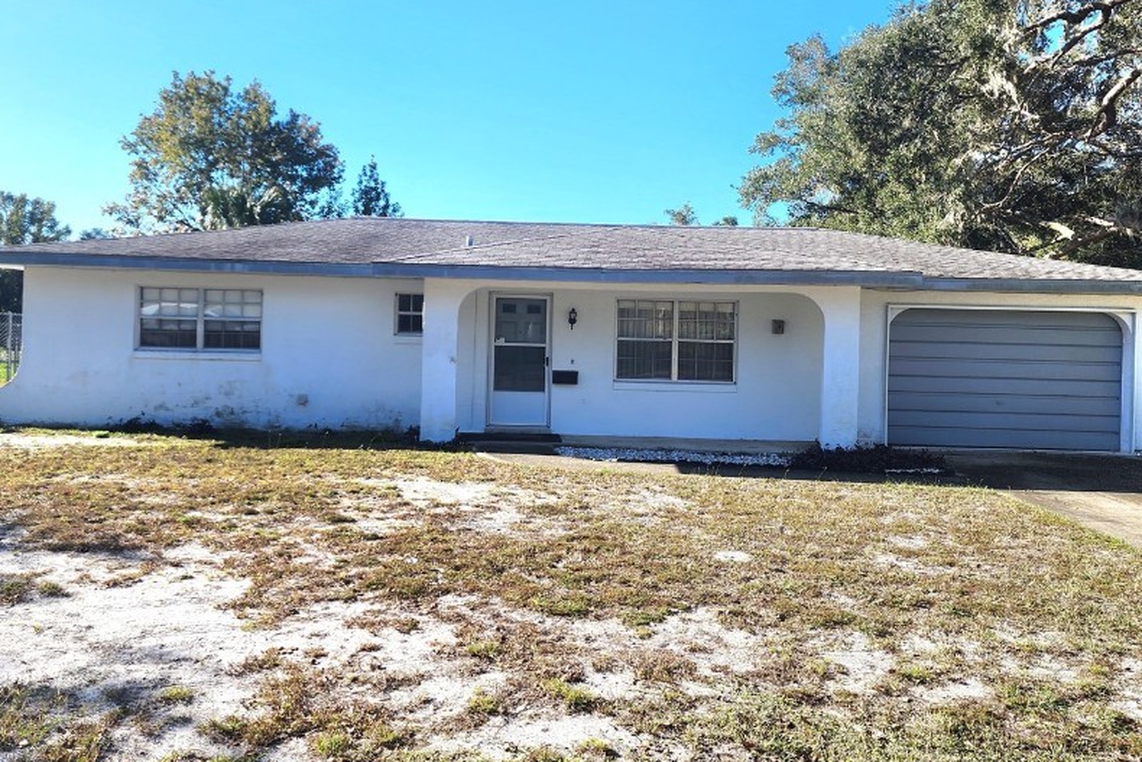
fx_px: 984
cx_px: 552
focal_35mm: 31
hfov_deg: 60.3
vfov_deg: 42.2
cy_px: 314
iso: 12
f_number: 1.8
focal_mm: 6.4
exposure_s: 1/714
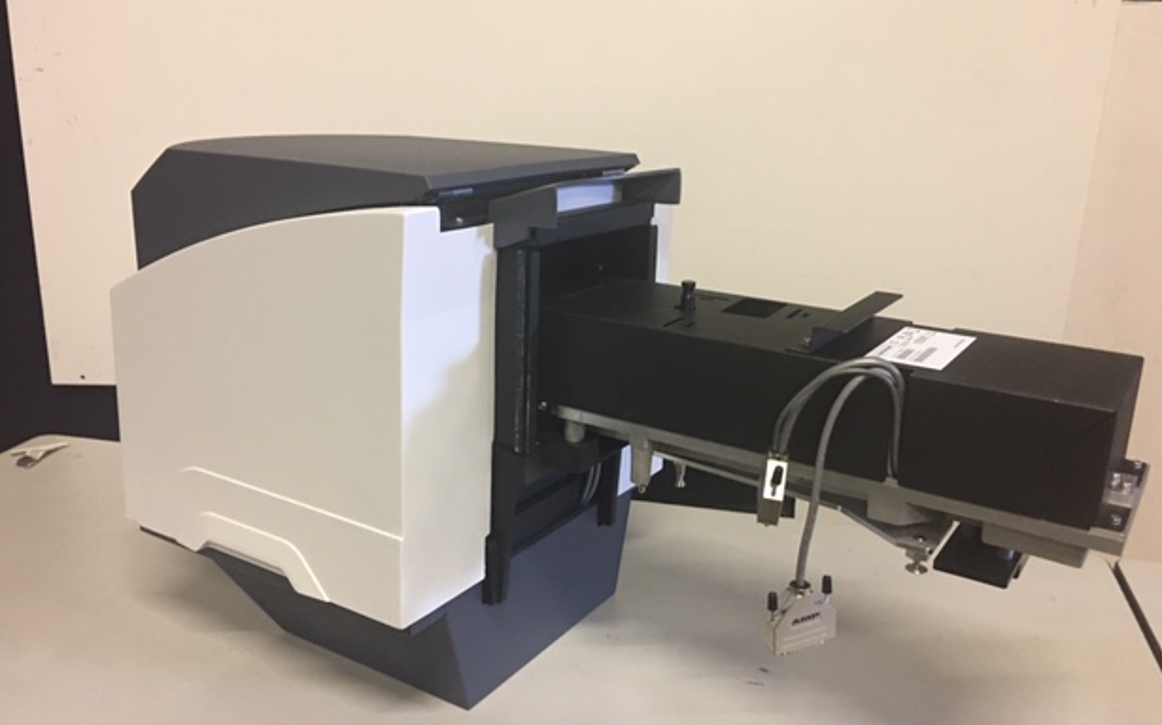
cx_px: 603
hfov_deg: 59.7
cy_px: 387
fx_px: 1013
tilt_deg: -18.0
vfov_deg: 39.4
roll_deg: -1.8
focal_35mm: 32
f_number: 2.2
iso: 100
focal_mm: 4.15
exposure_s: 1/10
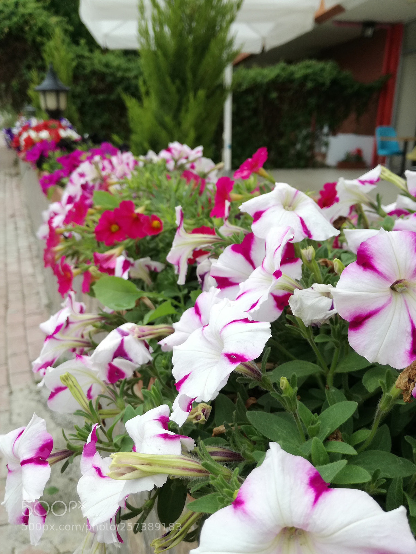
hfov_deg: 51.4
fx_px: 433
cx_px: 208
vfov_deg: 65.3
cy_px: 277
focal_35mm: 27
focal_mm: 3.79
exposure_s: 1/329
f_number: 2
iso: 50
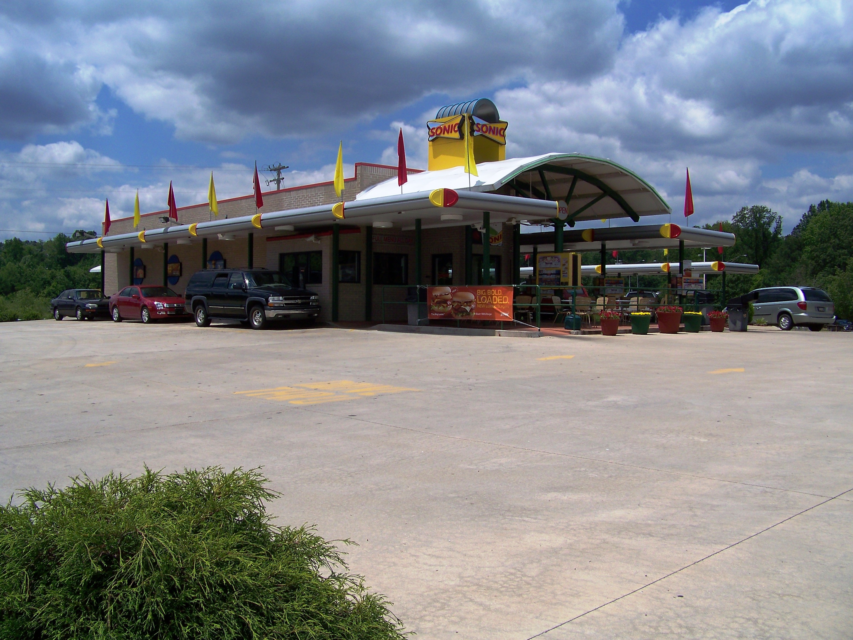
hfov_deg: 51.4
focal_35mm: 36
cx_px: 426
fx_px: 887
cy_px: 320
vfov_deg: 39.7
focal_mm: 5.85
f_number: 4
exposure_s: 1/1250
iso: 64
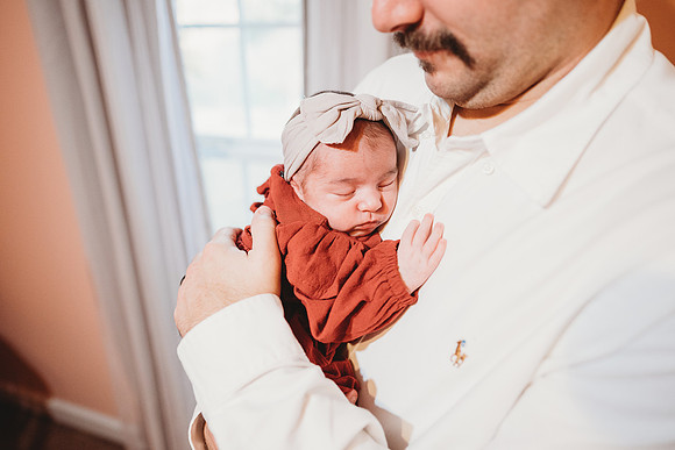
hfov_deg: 73.7
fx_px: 450
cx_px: 338
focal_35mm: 24
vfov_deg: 53.2
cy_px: 225
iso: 1600
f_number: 1.8
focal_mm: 24
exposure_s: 1/160
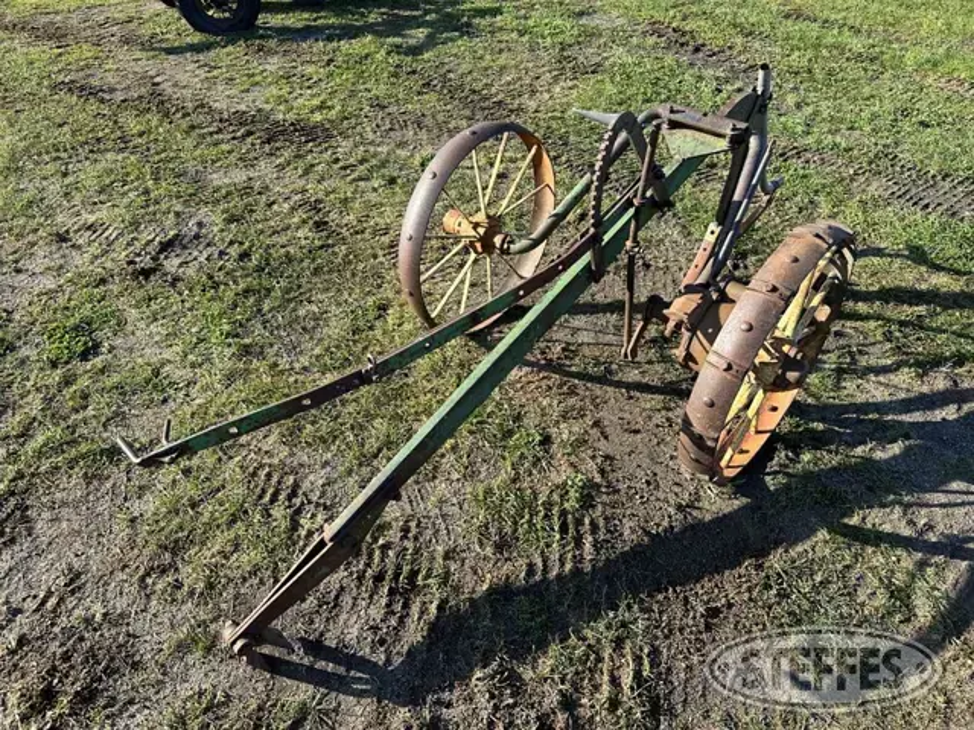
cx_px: 487
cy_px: 365
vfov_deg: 56.8
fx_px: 675
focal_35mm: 24
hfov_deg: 71.6
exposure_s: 1/1107
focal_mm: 6.86
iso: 80
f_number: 1.78
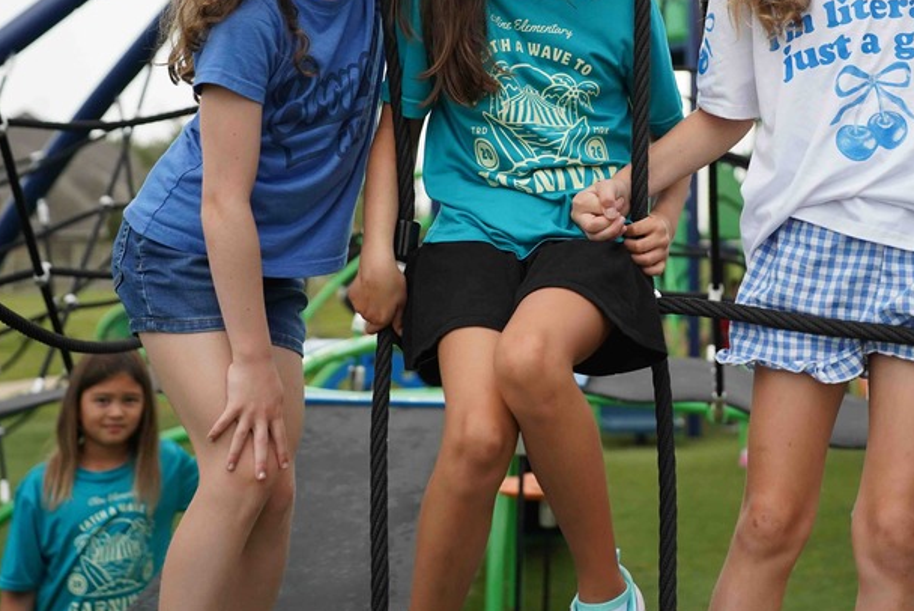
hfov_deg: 28.9
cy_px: 109
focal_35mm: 69
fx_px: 1753
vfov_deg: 19.5
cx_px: 651
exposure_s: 1/3200
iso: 1000
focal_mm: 41
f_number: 2.8
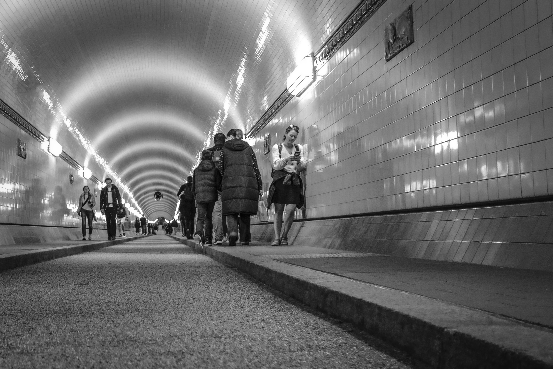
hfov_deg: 67.4
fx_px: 415
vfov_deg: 47.9
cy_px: 184
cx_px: 276
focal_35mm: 27
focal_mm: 18
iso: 1000
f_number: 2.8
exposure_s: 1/35
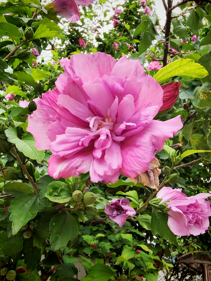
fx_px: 244
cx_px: 98
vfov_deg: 60.0
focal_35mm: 30
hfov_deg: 46.8
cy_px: 138
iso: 64
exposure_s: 1/100
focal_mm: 1.96
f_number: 2.2
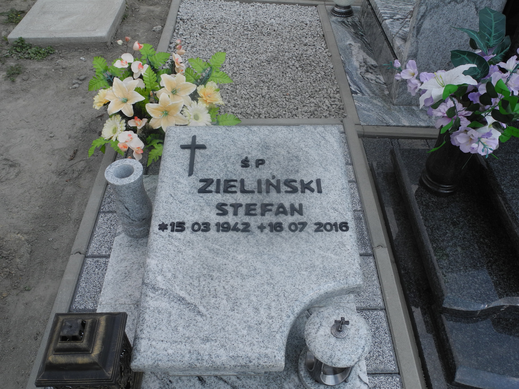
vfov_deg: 49.7
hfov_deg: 63.4
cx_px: 260
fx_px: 420
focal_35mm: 28
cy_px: 194
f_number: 4
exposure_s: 1/800
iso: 100
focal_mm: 6
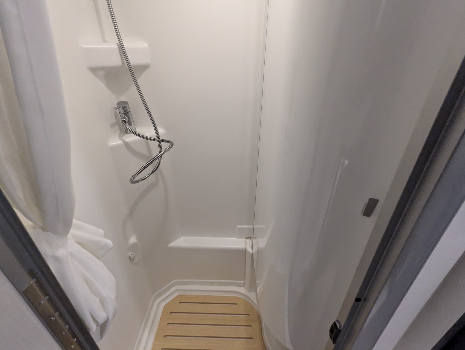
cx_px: 232
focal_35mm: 16
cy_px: 175
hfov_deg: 94.4
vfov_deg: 78.2
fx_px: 215
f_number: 2.2
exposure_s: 1/88.7
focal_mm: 2.35
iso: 778
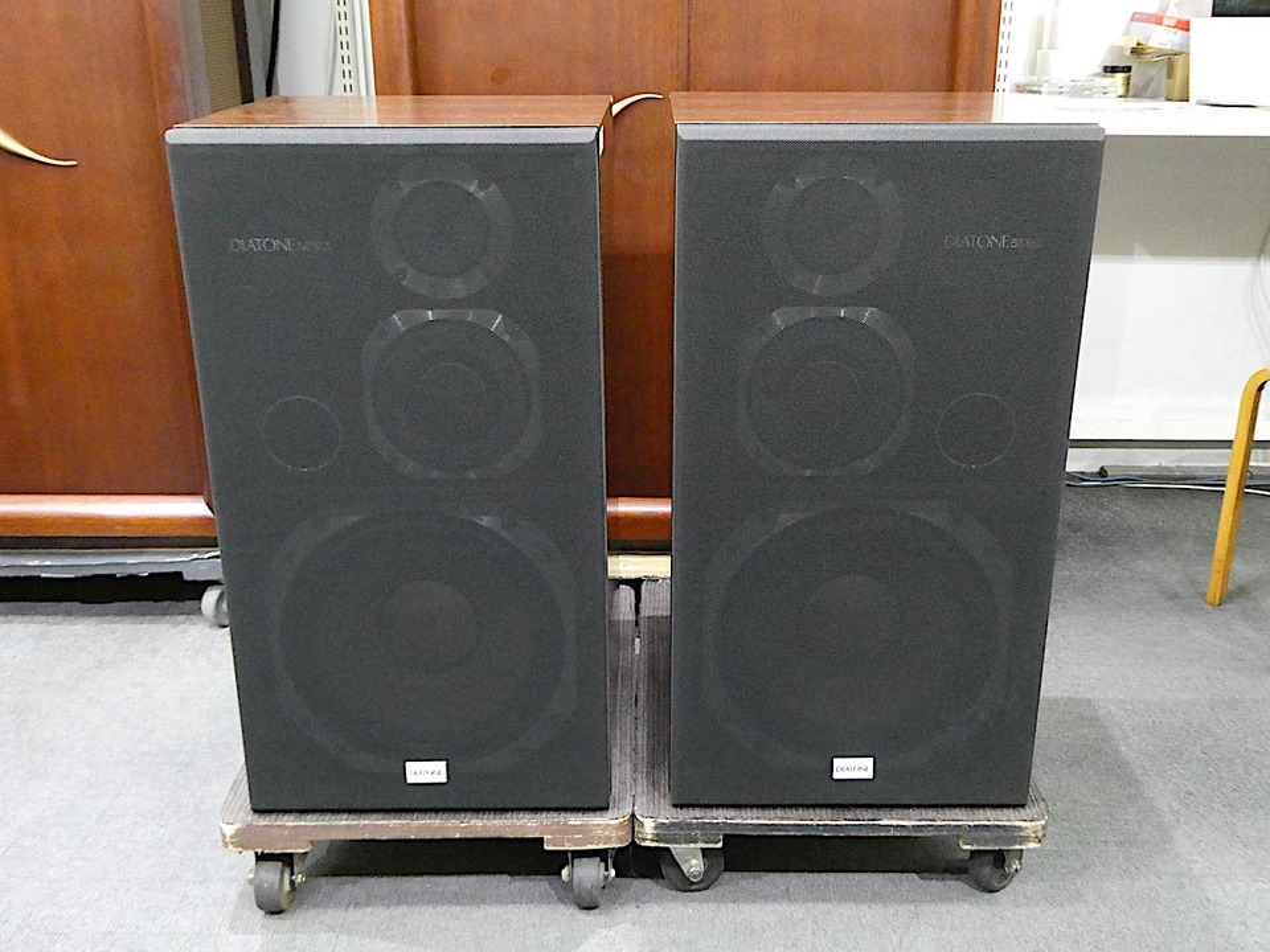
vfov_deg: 40.7
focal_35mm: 35
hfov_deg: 52.6
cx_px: 635
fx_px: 1284
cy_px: 476
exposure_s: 1/15
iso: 1600
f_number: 3.7
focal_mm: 6.3
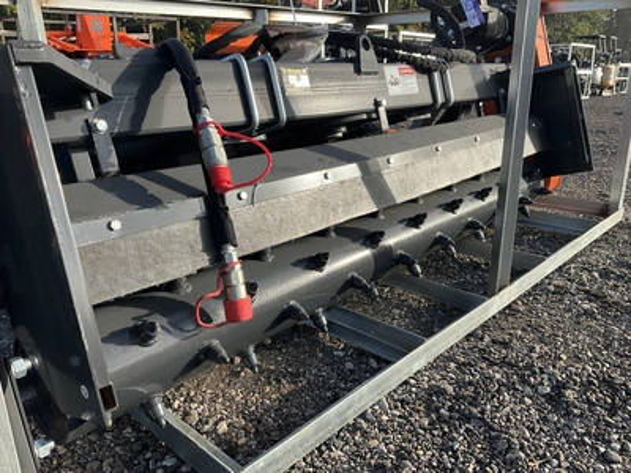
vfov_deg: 48.2
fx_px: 529
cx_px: 316
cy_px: 236
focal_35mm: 29
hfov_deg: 61.7
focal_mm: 3
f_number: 1.8
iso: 25
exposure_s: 1/683
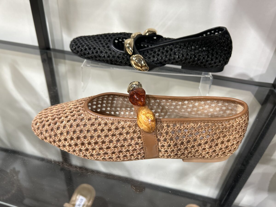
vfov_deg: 53.1
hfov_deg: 67.3
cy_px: 104
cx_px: 138
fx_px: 207
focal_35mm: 26
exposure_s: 1/100
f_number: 1.5
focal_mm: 5.7
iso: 125
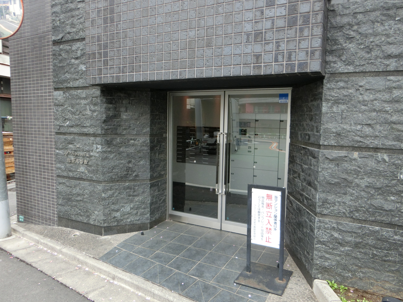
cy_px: 151
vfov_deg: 54.9
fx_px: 291
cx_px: 202
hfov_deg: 69.4
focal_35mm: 25
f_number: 3.5
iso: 160
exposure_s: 1/125
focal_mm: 4.5
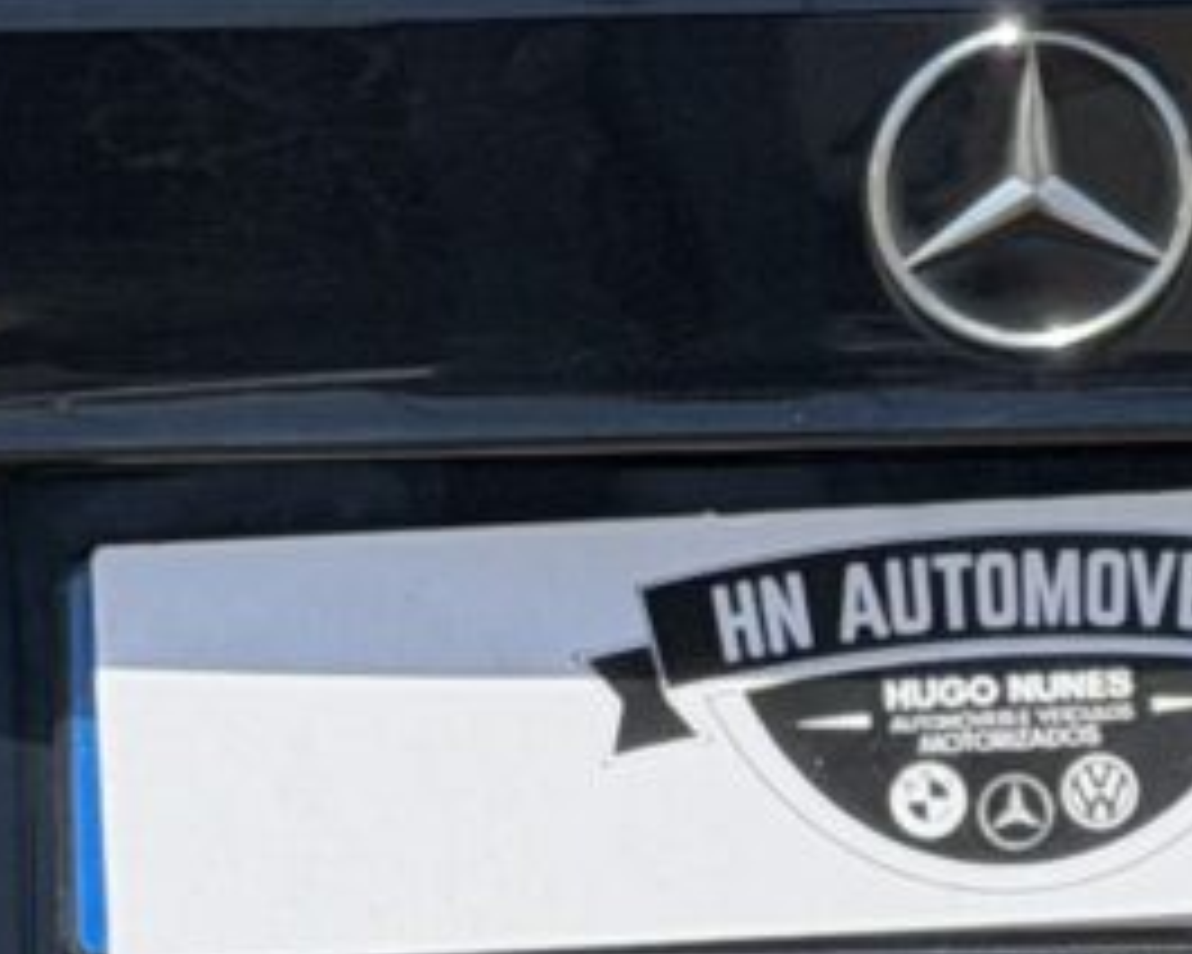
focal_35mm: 340
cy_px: 248
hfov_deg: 5.7
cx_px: 1017
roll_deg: -4.2
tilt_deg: -7.3
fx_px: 11995
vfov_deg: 4.6
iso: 100
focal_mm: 6.76
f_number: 1.78
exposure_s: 1/3891
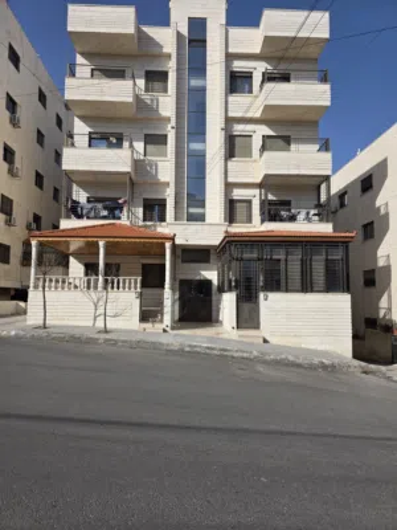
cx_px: 198
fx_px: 352
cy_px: 265
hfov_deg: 58.9
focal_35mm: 23
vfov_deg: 73.9
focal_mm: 6.3
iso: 80
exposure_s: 1/7944
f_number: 1.7
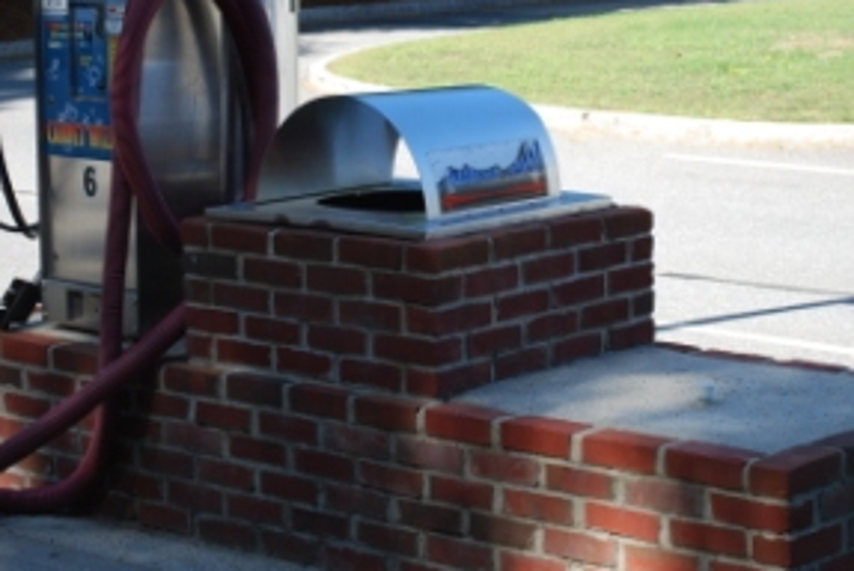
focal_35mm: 103
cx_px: 420
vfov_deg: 13.3
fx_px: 2446
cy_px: 161
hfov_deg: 19.8
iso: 100
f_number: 5.6
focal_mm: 44
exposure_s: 1/125
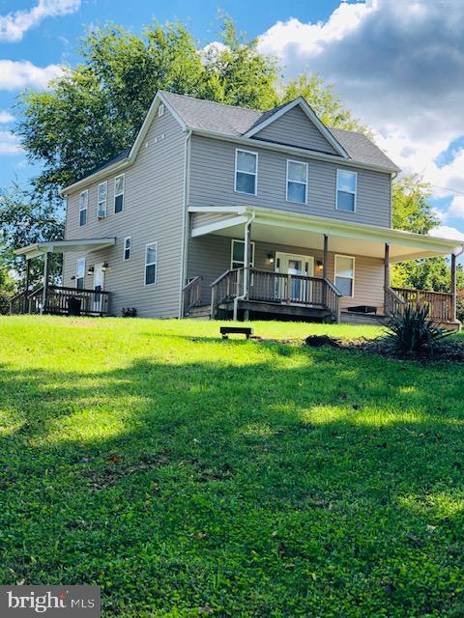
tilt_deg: +7.9
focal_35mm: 52
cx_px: 232
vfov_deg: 36.8
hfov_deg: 28.0
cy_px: 309
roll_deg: -2.4
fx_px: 929
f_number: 2.4
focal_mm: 6
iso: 16
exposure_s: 1/268
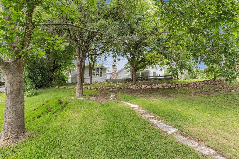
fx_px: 106
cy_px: 80
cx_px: 120
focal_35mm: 16
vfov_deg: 73.7
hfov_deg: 96.8
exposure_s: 1/6
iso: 100
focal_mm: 16
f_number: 11
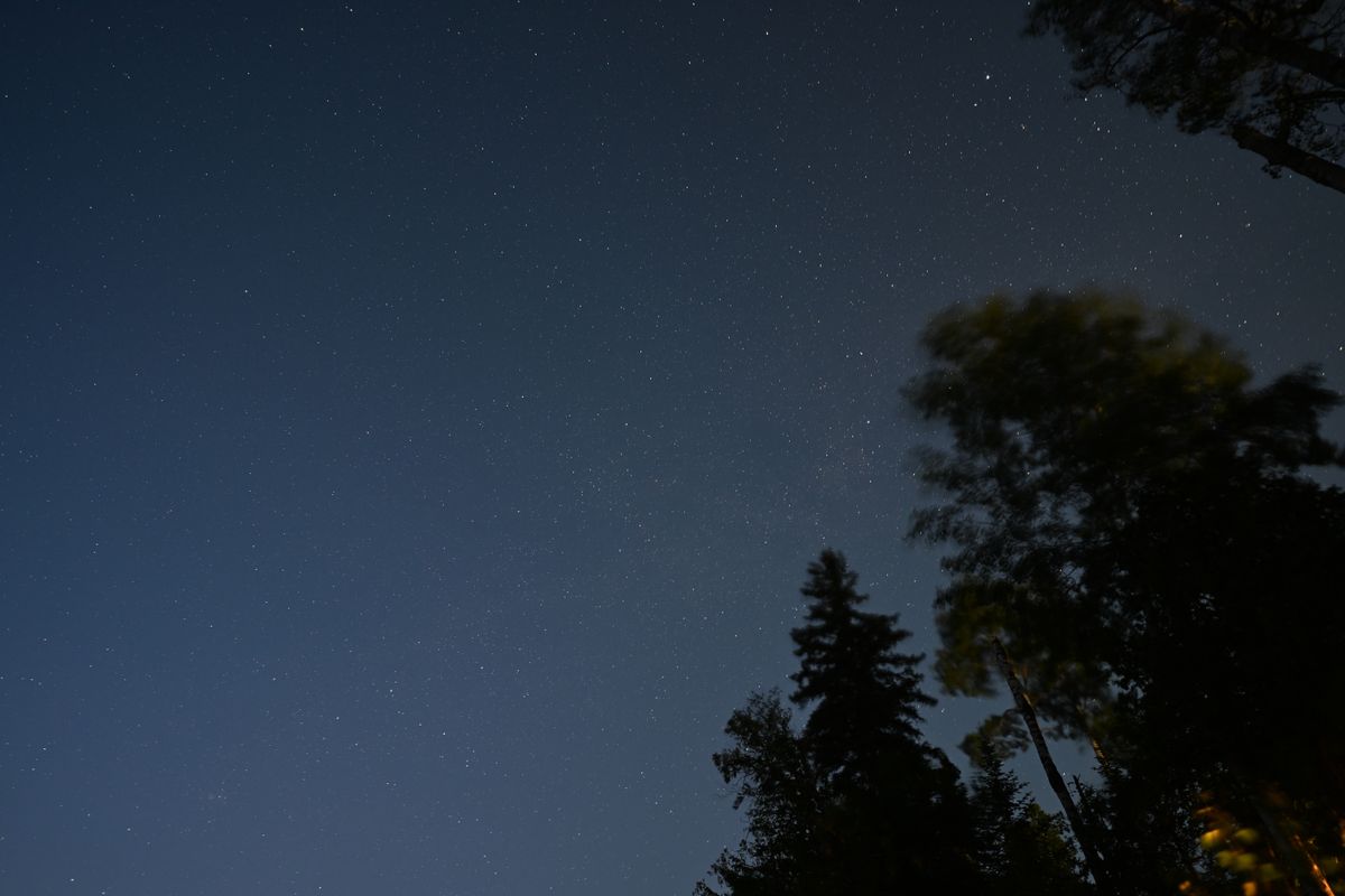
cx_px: 672
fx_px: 747
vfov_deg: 61.9
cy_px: 448
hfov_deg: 84.0
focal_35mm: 20
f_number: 2.8
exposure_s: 30
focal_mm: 20
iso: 640
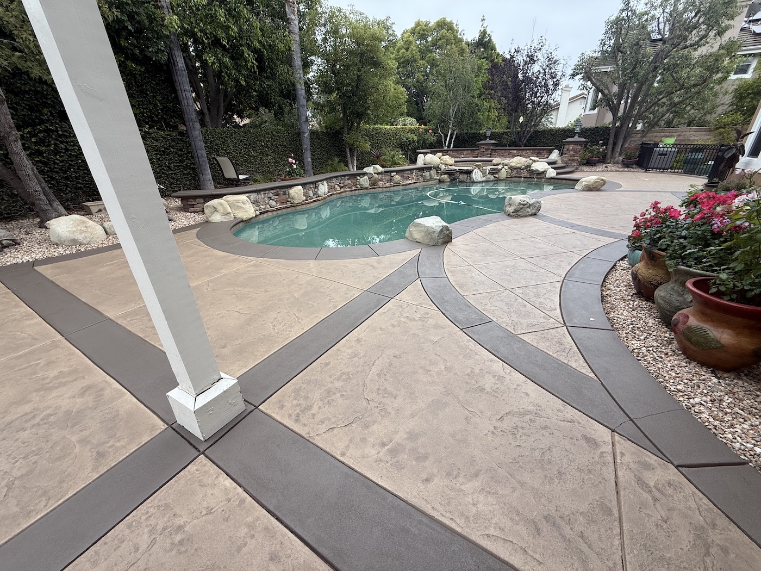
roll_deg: +2.6
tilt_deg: -24.3
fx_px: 308
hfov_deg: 102.1
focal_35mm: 14
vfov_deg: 85.7
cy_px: 286
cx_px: 380
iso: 50
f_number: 2.2
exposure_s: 1/208
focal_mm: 2.22
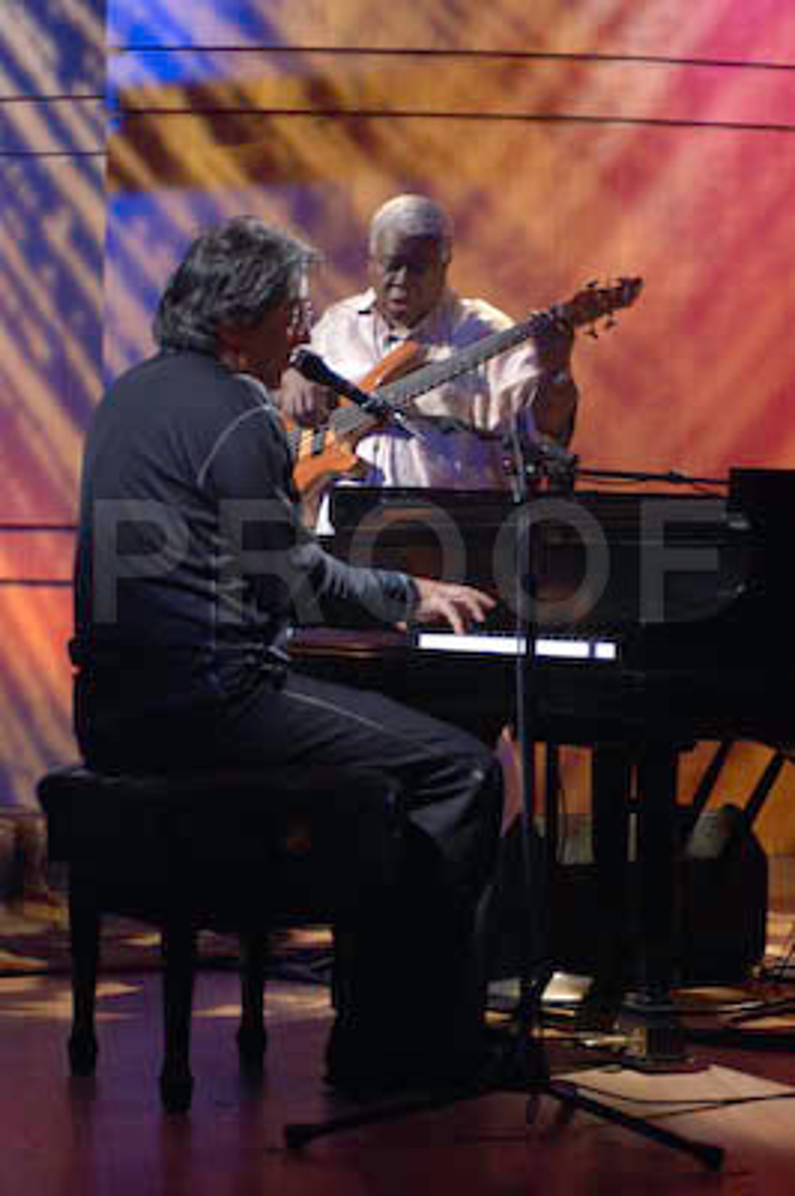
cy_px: 598
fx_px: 3484
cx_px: 398
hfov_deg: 13.0
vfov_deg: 19.5
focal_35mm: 105
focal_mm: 70
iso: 800
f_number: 2.8
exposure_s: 1/60
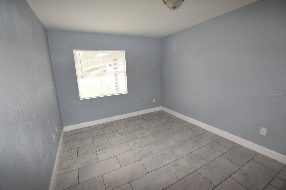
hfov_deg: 100.4
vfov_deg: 77.3
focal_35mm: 15
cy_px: 95
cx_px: 143
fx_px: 119
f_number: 5.6
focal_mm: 10
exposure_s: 1/125
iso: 800
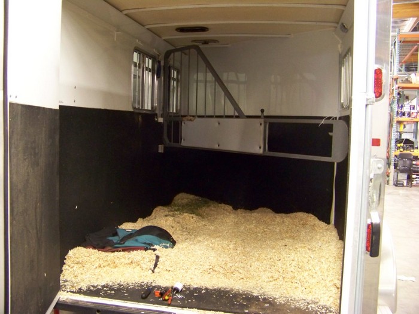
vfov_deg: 39.7
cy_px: 157
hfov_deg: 51.4
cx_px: 210
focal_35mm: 36
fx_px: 436
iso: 400
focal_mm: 5.85
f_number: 2.8
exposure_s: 1/6
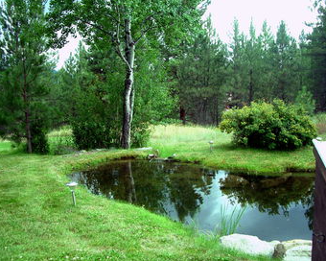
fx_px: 357
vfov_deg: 40.1
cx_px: 172
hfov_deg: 49.1
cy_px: 130
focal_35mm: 37
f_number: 2.6
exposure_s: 1/160
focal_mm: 5.8
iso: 80
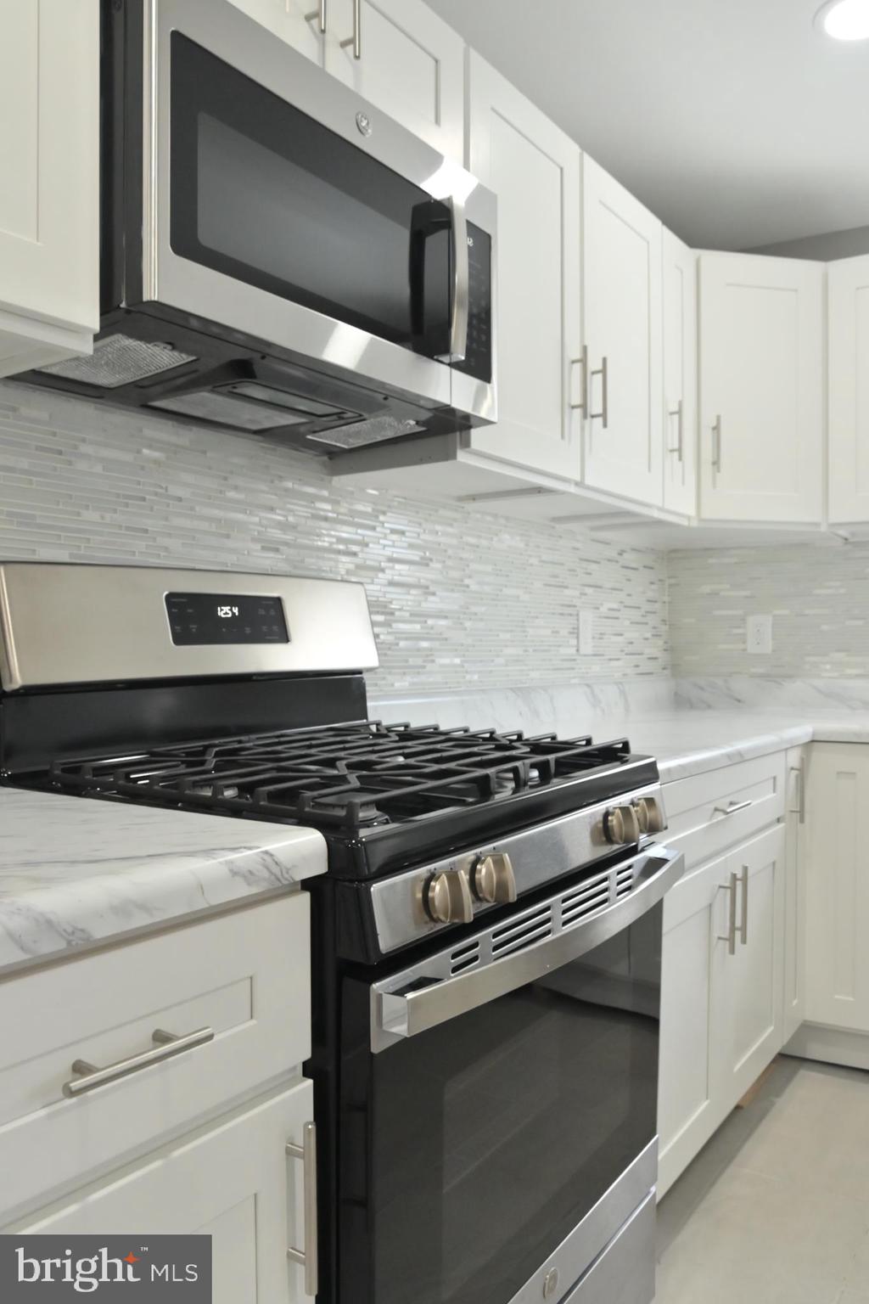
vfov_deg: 67.4
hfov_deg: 47.9
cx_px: 434
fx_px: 978
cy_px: 652
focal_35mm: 27
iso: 1250
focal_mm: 18
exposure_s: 1/125
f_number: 8
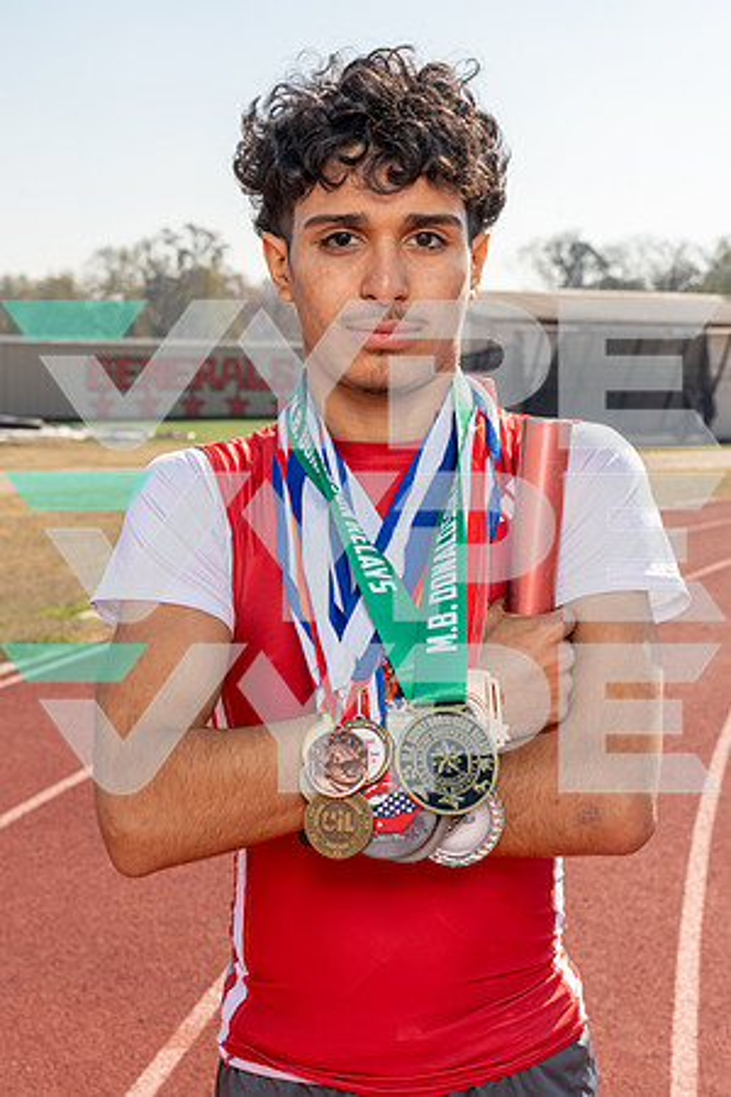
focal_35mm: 59
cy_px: 548
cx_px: 366
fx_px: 1797
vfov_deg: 33.9
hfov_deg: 23.0
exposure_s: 1/200
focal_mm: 59
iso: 125
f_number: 9
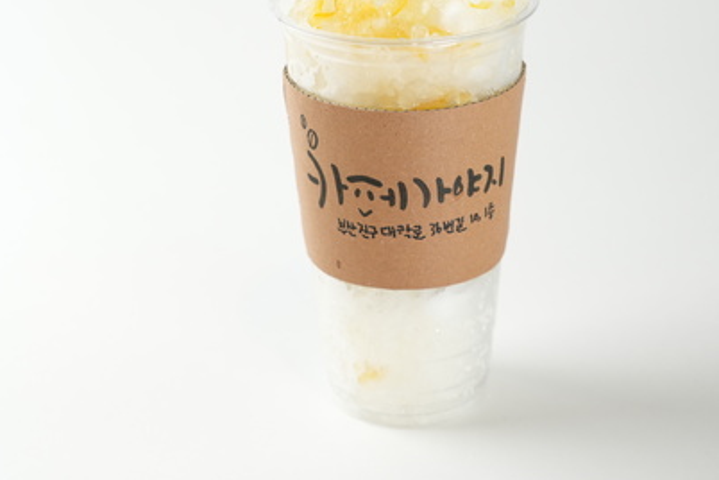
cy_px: 105
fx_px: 2197
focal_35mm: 110
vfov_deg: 12.4
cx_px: 411
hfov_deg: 18.6
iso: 640
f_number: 5
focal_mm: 65
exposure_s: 1/100
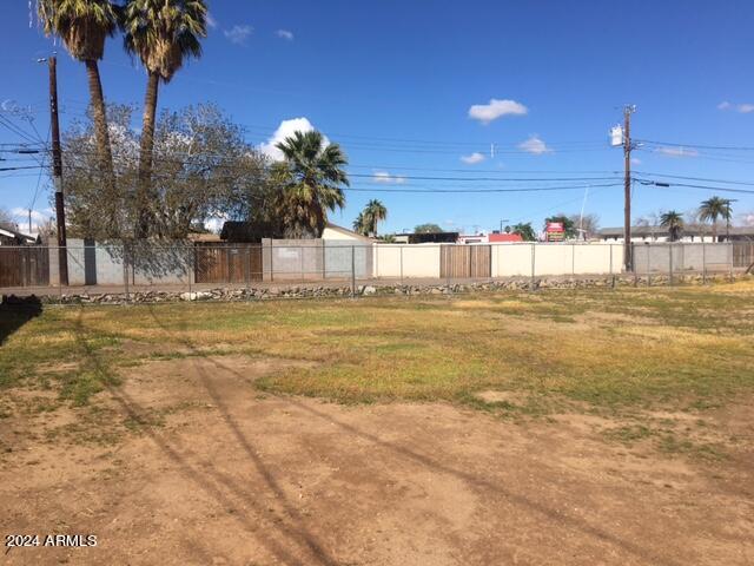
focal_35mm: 29
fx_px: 632
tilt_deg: +0.2
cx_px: 377
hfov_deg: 61.7
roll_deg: -0.5
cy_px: 283
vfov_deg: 48.2
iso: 25
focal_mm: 4.15
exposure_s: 1/2564
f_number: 2.2
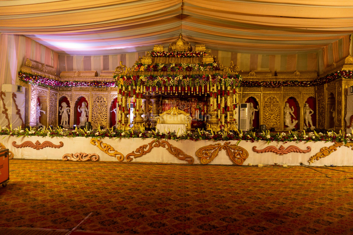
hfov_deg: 73.7
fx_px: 235
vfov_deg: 53.1
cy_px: 118
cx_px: 176
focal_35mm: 24
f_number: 3.5
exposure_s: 1/60
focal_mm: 16
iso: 800
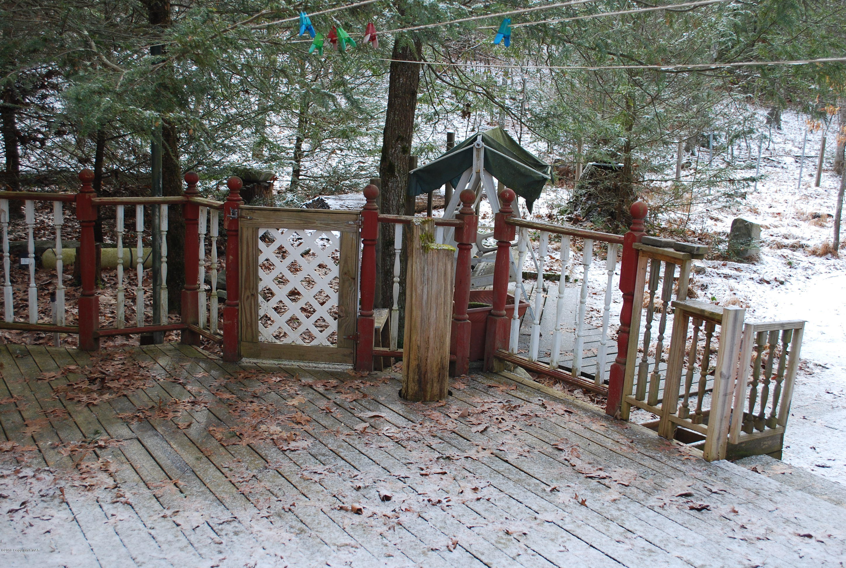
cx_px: 423
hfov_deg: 53.0
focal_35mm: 36
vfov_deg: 37.0
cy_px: 284
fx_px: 848
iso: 200
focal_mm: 24
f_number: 5.6
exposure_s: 1/125
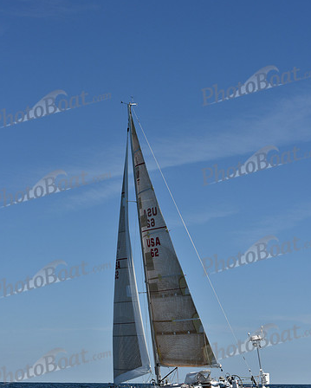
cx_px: 156
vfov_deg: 22.5
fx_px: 977
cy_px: 221
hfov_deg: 18.1
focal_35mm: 85
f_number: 9
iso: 250
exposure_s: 1/1600
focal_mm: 70
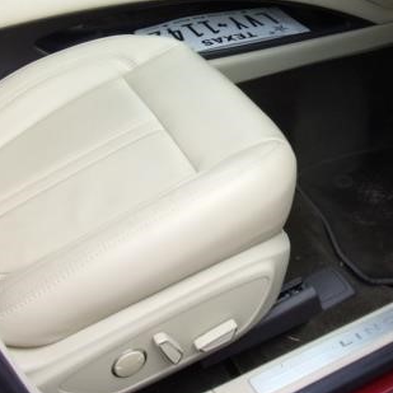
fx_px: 706
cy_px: 33
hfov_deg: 29.6
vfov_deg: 29.7
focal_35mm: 55
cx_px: 362
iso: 80
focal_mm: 4.3
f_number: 3.3
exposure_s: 1/170
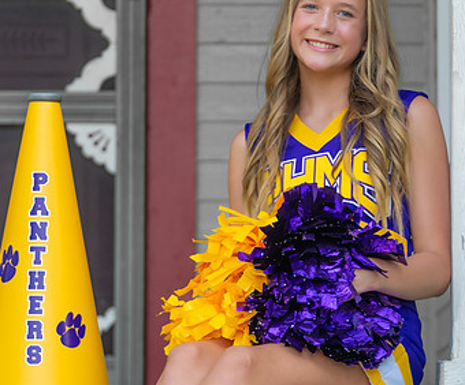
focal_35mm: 218
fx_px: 3044
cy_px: 158
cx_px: 280
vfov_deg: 7.2
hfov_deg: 8.7
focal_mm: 107
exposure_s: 1/320
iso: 160
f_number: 2.8
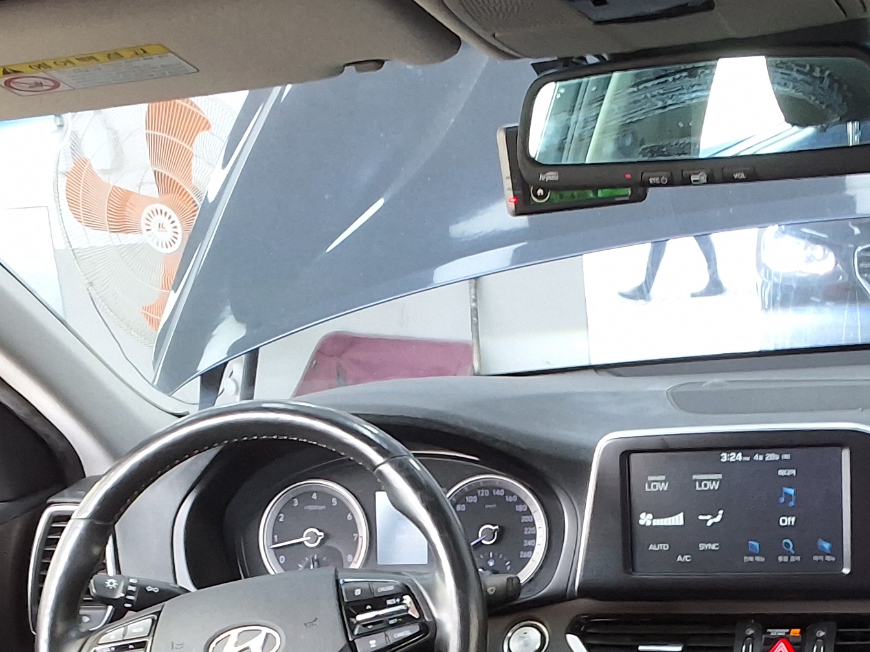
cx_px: 501
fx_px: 1709
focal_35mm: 68
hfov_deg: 28.5
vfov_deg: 21.0
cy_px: 623
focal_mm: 2.91
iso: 125
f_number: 1.9
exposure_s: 1/40
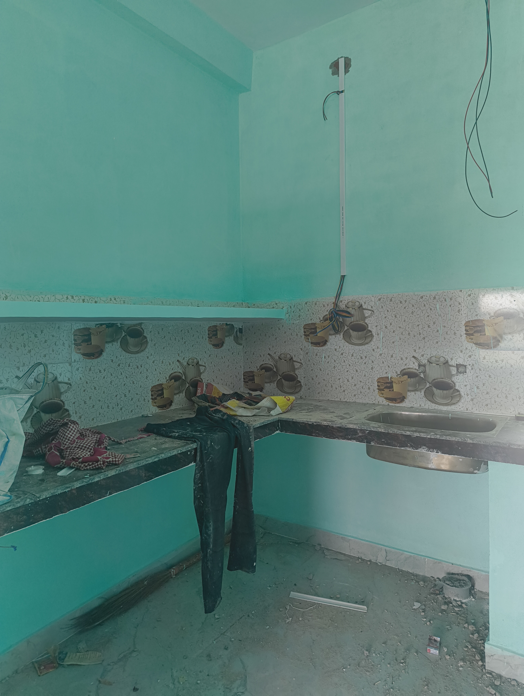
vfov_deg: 71.5
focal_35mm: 24
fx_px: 483
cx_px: 262
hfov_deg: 56.9
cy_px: 348
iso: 265
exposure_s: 1/100
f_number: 1.87
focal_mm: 5.56
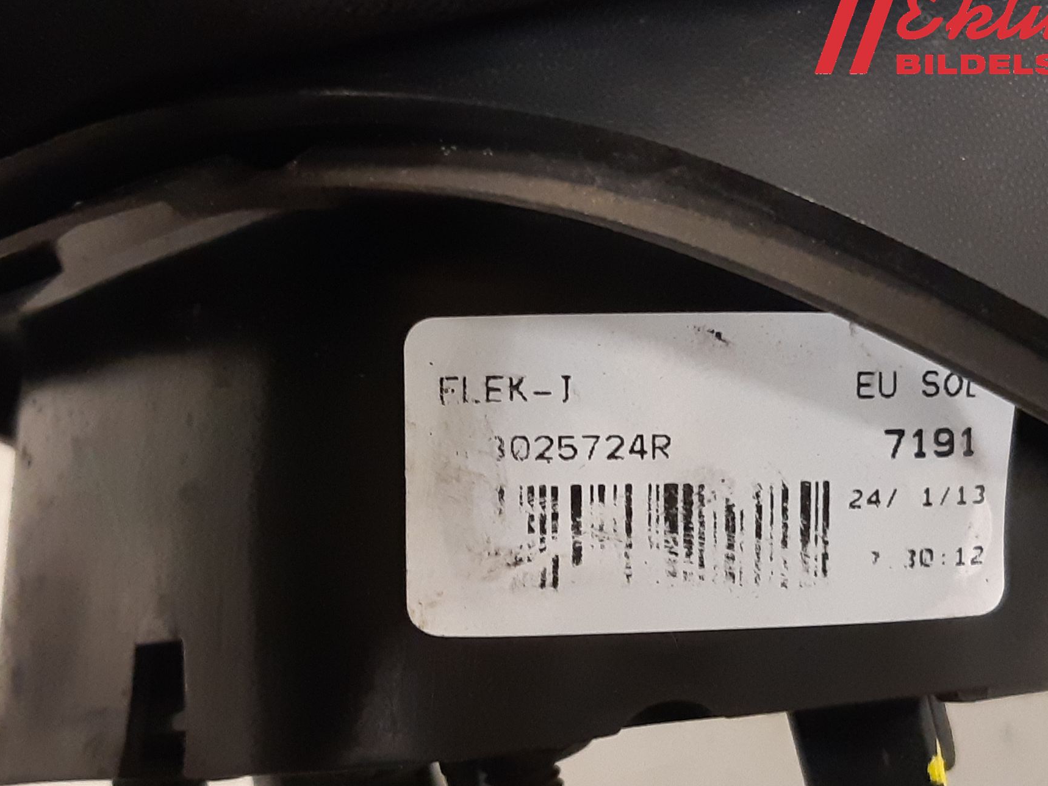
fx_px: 938
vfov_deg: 45.3
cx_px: 564
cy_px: 439
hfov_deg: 58.3
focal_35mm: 31
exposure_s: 1/25
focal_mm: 3.93
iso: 320
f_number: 1.7
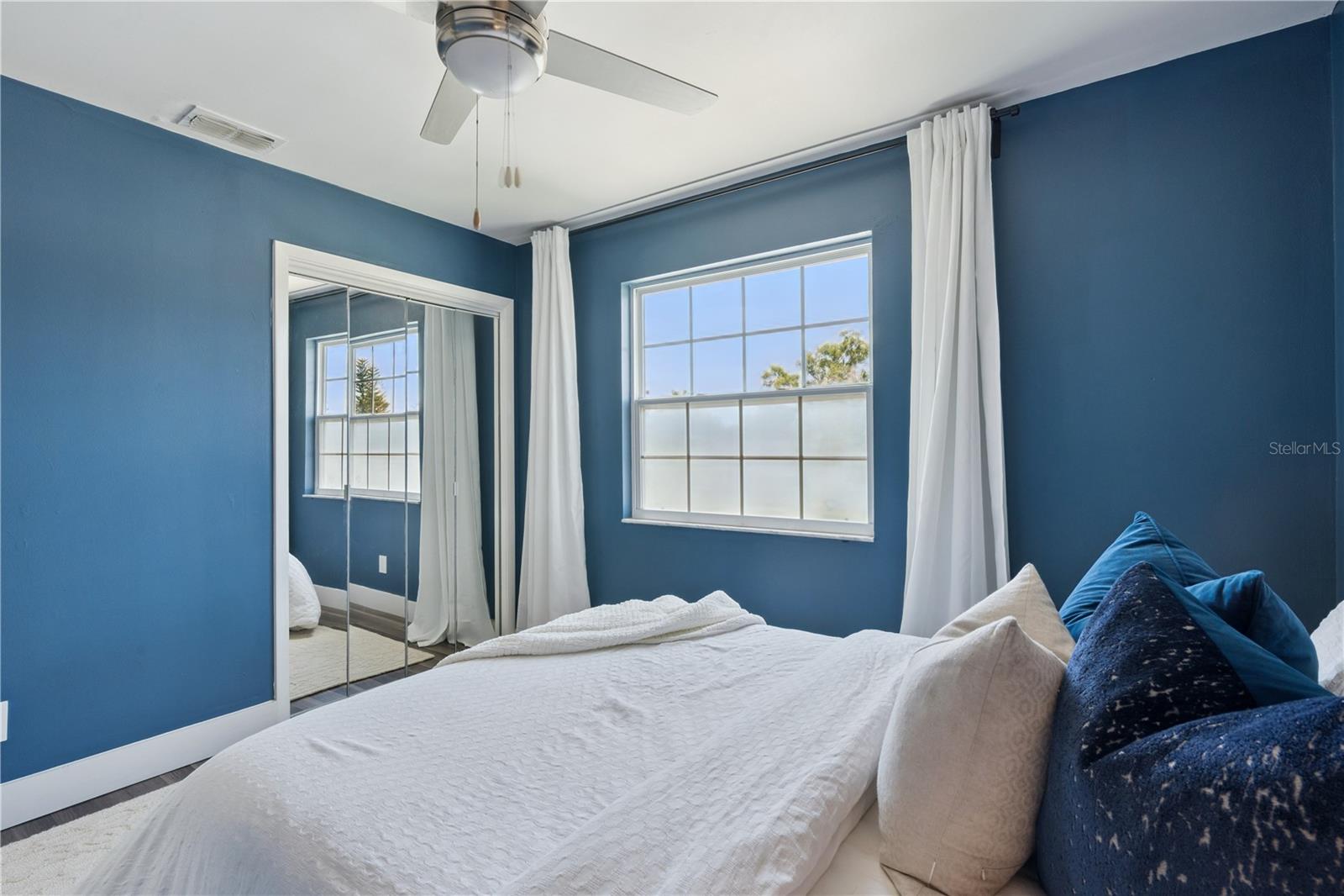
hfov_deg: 96.7
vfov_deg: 73.7
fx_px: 597
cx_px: 672
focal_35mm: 16
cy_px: 448
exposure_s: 1/20
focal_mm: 16
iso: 800
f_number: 10
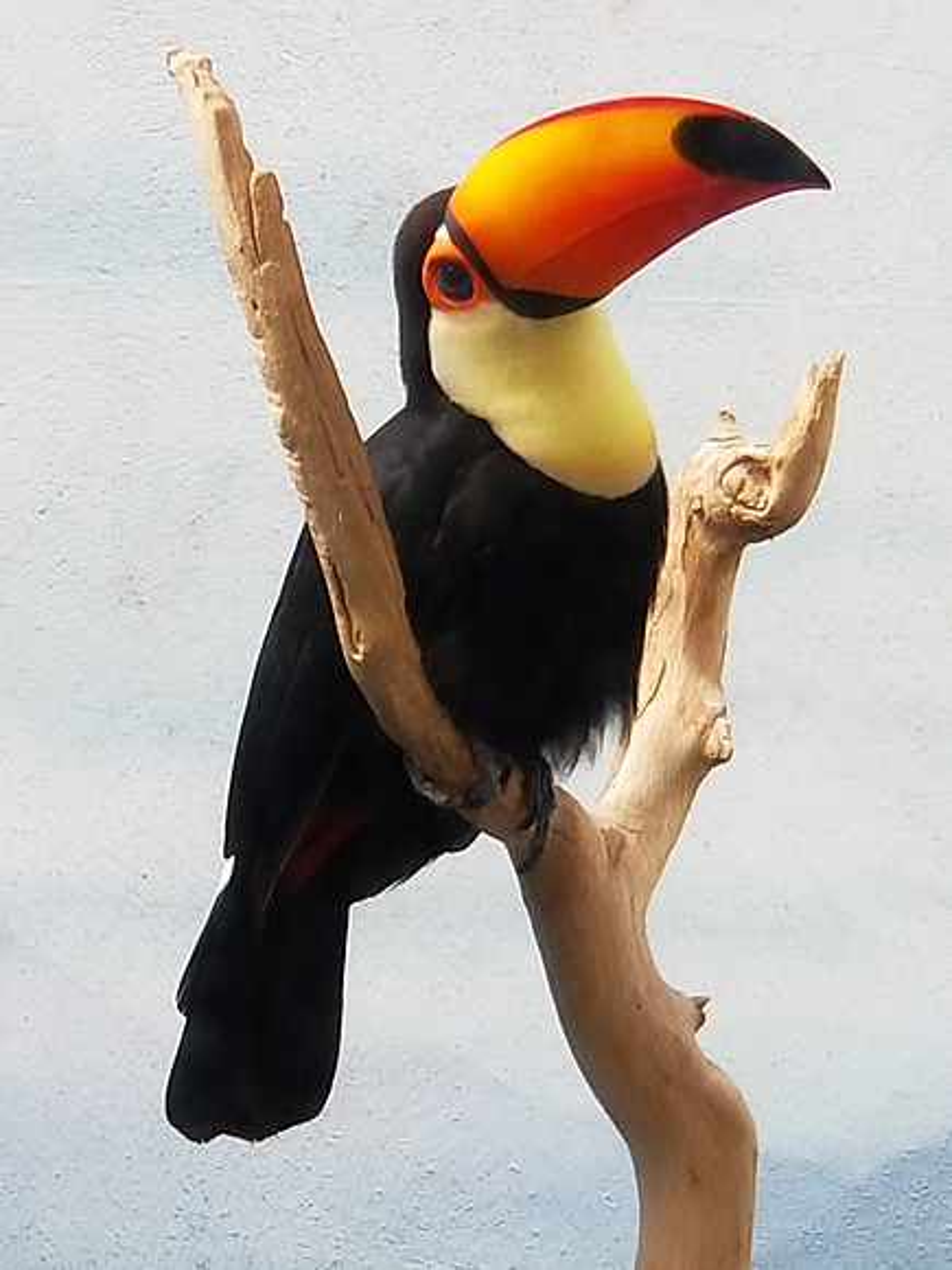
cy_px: 635
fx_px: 1907
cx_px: 476
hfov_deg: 28.0
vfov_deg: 36.8
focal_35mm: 52
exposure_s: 1/60
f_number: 2.4
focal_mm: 6
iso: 32
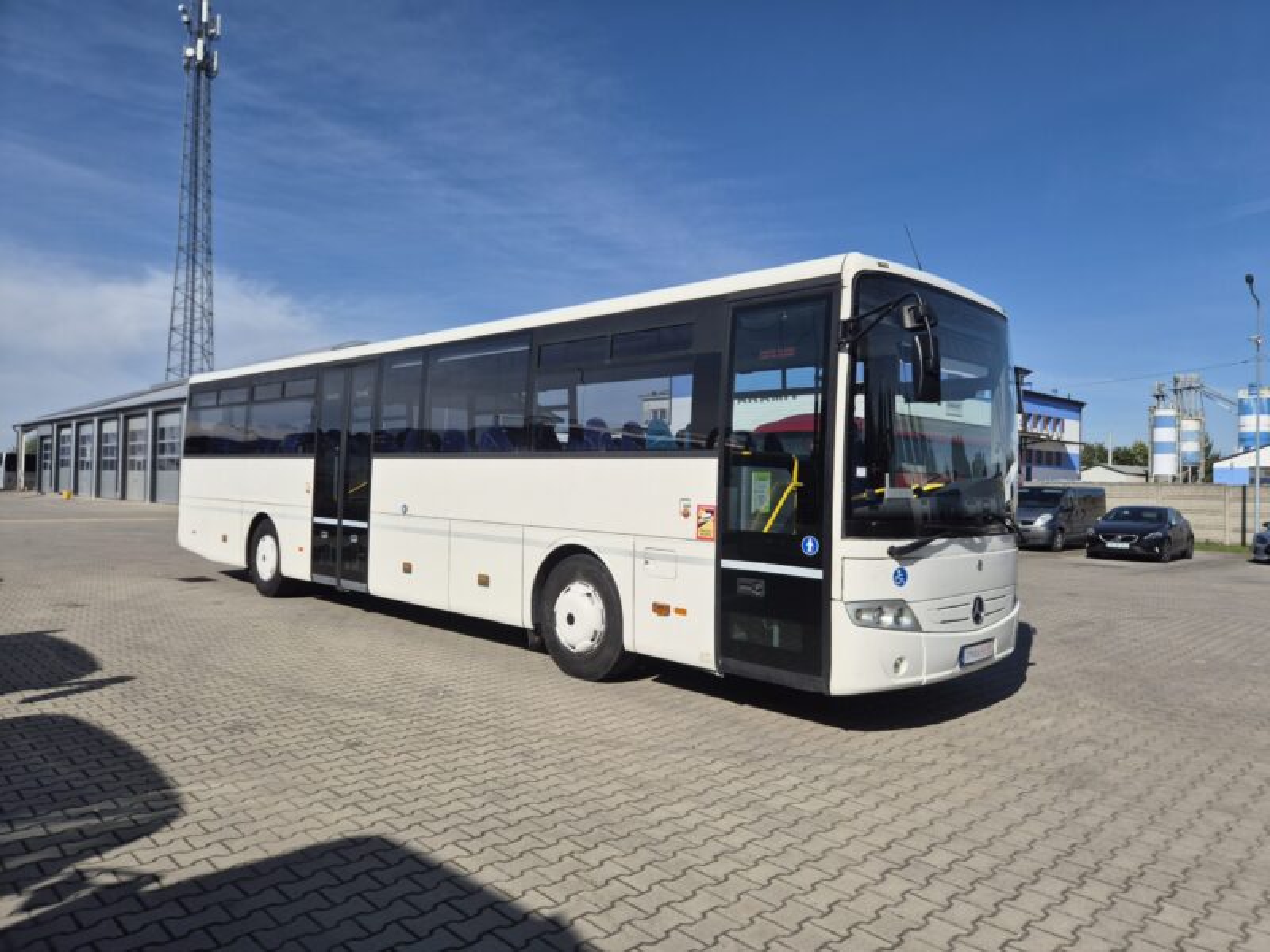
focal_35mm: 23
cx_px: 635
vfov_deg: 58.9
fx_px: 844
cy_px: 476
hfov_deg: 73.9
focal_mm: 5.4
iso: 25
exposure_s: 1/3376
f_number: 1.8
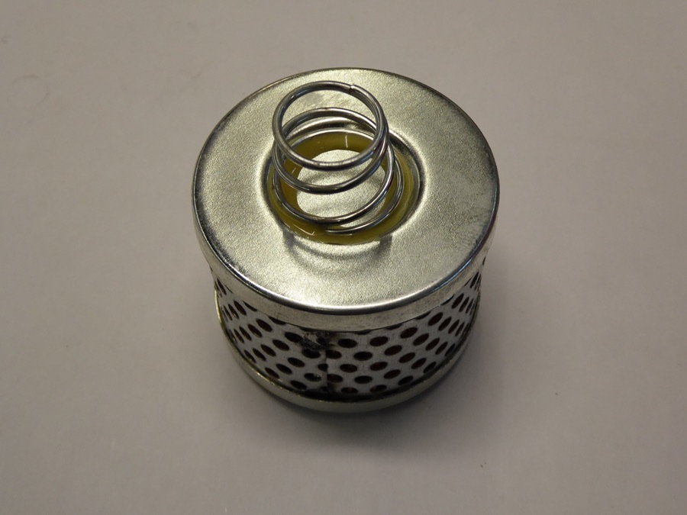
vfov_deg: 29.7
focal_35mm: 49
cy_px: 258
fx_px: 972
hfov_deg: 38.9
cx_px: 344
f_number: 4
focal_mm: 8.4
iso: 200
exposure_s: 1/60
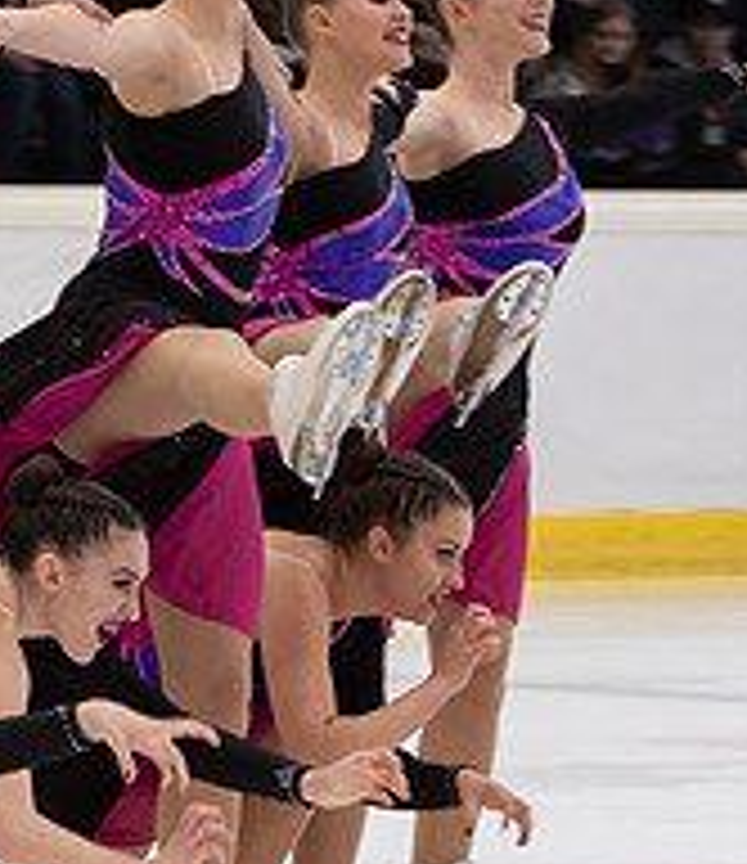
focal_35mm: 460
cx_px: -102
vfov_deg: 4.1
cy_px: 402
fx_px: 12142
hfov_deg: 3.5
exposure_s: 1/200
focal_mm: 70
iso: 800
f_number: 3.5
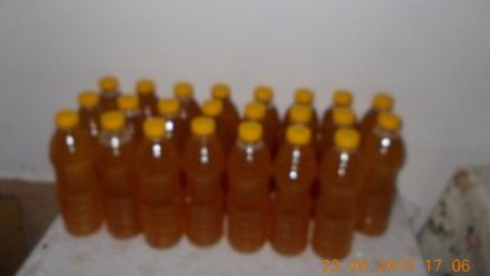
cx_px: 239
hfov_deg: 61.0
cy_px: 118
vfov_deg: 36.6
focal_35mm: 32
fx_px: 416
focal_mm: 4
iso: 200
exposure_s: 1/25
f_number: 2.7
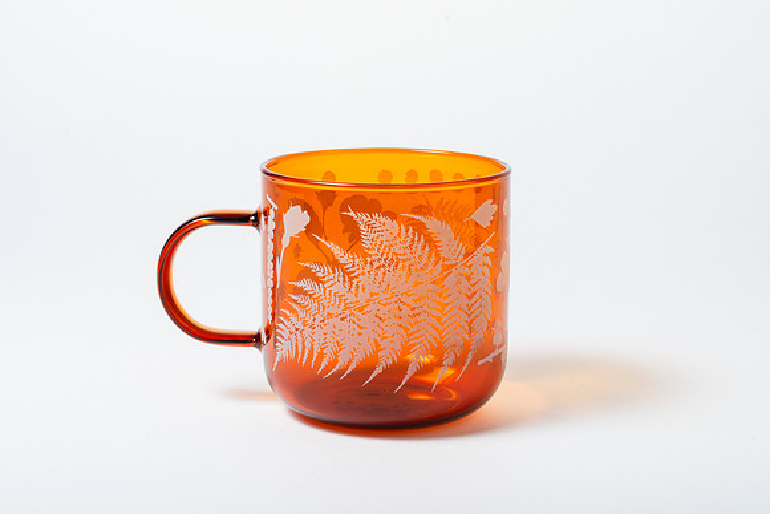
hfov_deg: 26.4
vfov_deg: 17.8
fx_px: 1641
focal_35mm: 77
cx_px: 379
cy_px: 245
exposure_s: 1/250
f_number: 16
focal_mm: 50
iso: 200
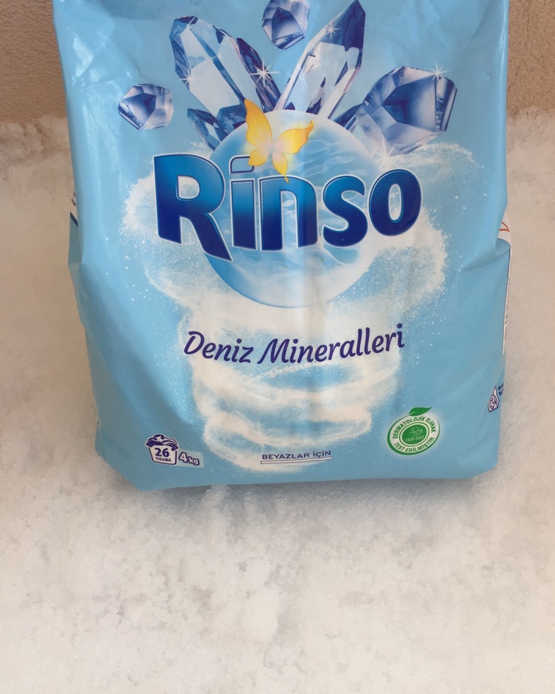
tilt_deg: -53.8
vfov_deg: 57.1
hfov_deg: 47.1
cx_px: 282
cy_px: 321
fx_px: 637
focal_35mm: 31
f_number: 2.2
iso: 32
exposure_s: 1/329
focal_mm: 4.15
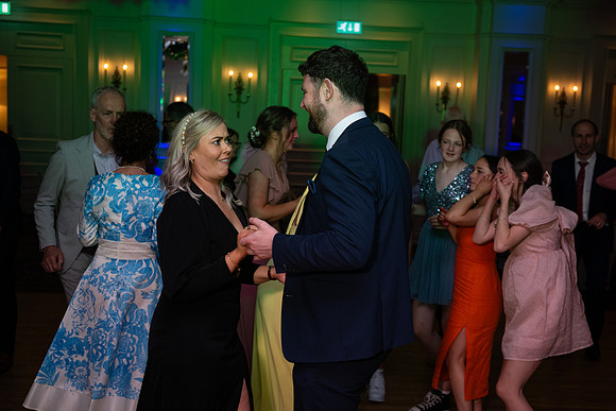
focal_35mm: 48
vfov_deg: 28.1
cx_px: 308
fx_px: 821
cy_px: 206
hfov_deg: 41.1
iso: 640
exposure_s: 1/160
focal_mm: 48
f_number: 3.5
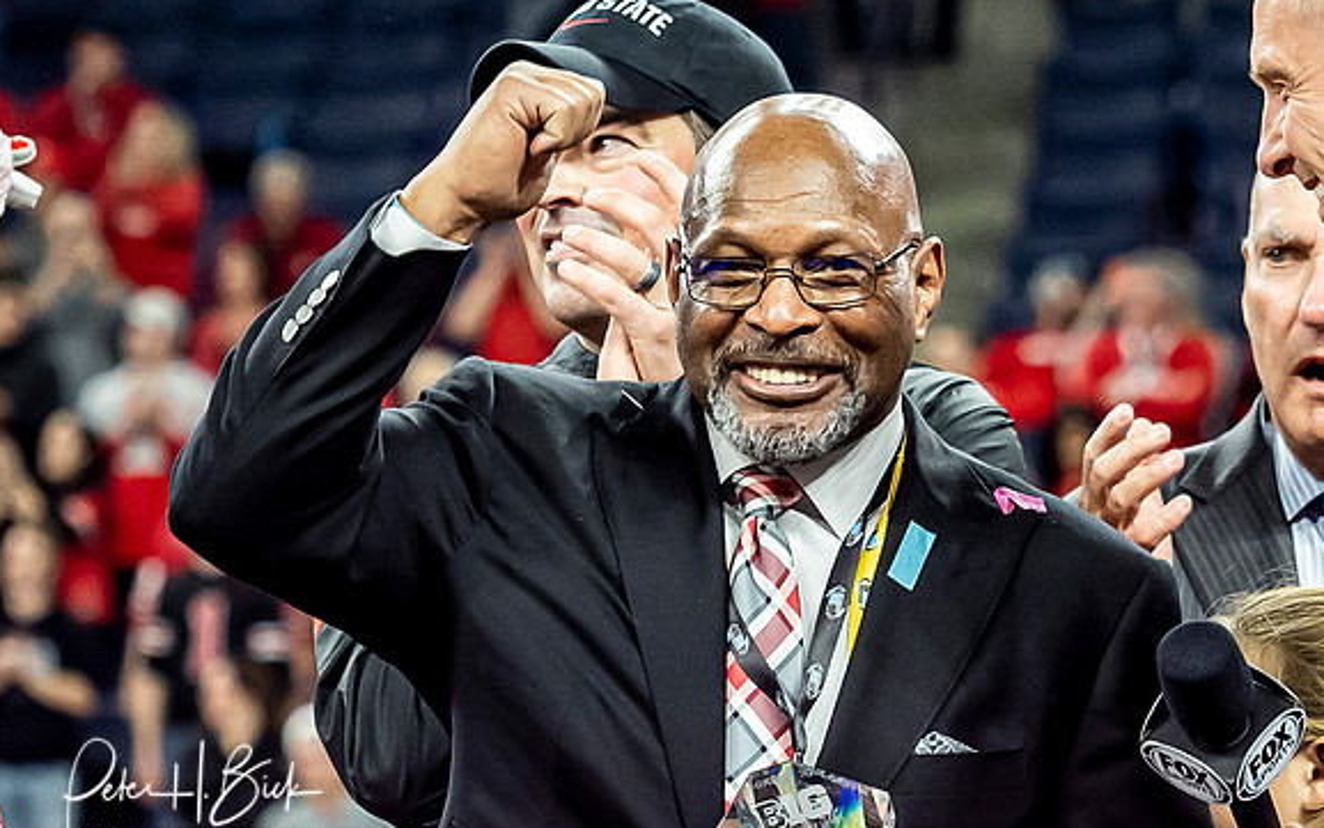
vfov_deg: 2.4
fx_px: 19707
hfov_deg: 3.8
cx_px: 813
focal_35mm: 546
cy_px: 205
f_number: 3.5
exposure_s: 1/320
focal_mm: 97
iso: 1250
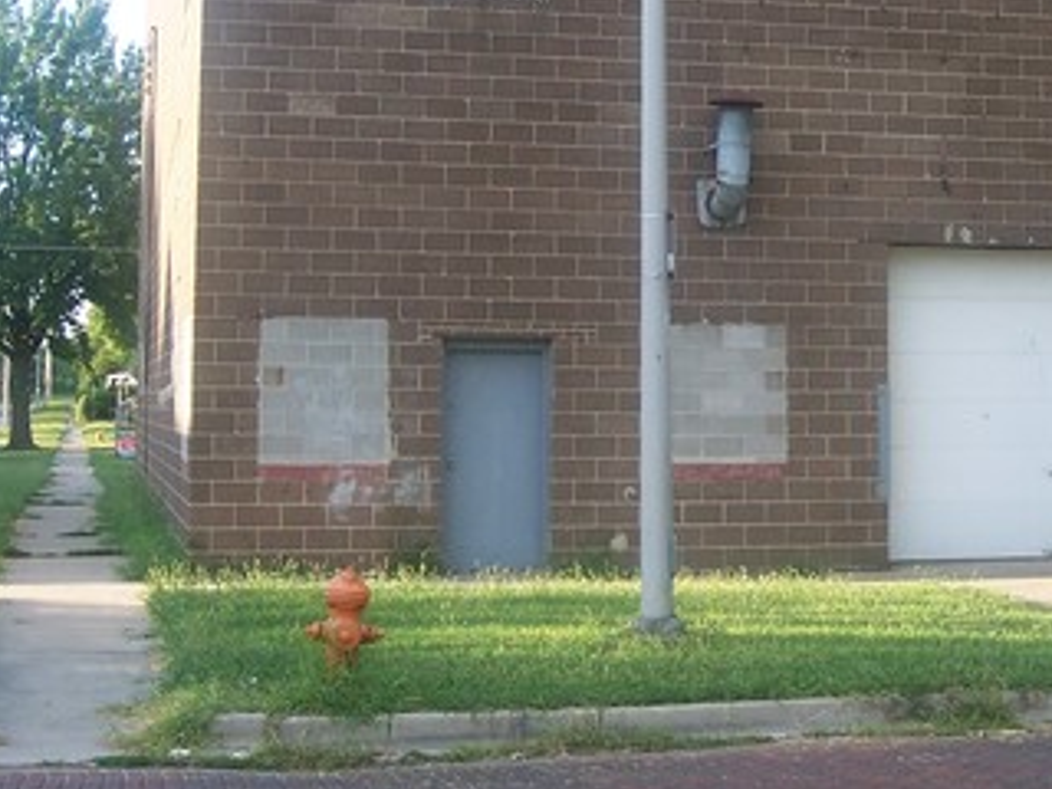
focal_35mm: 78
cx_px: 727
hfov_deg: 24.9
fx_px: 2370
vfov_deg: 18.6
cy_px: 92
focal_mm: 8
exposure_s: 1/180
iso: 100
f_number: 3.4
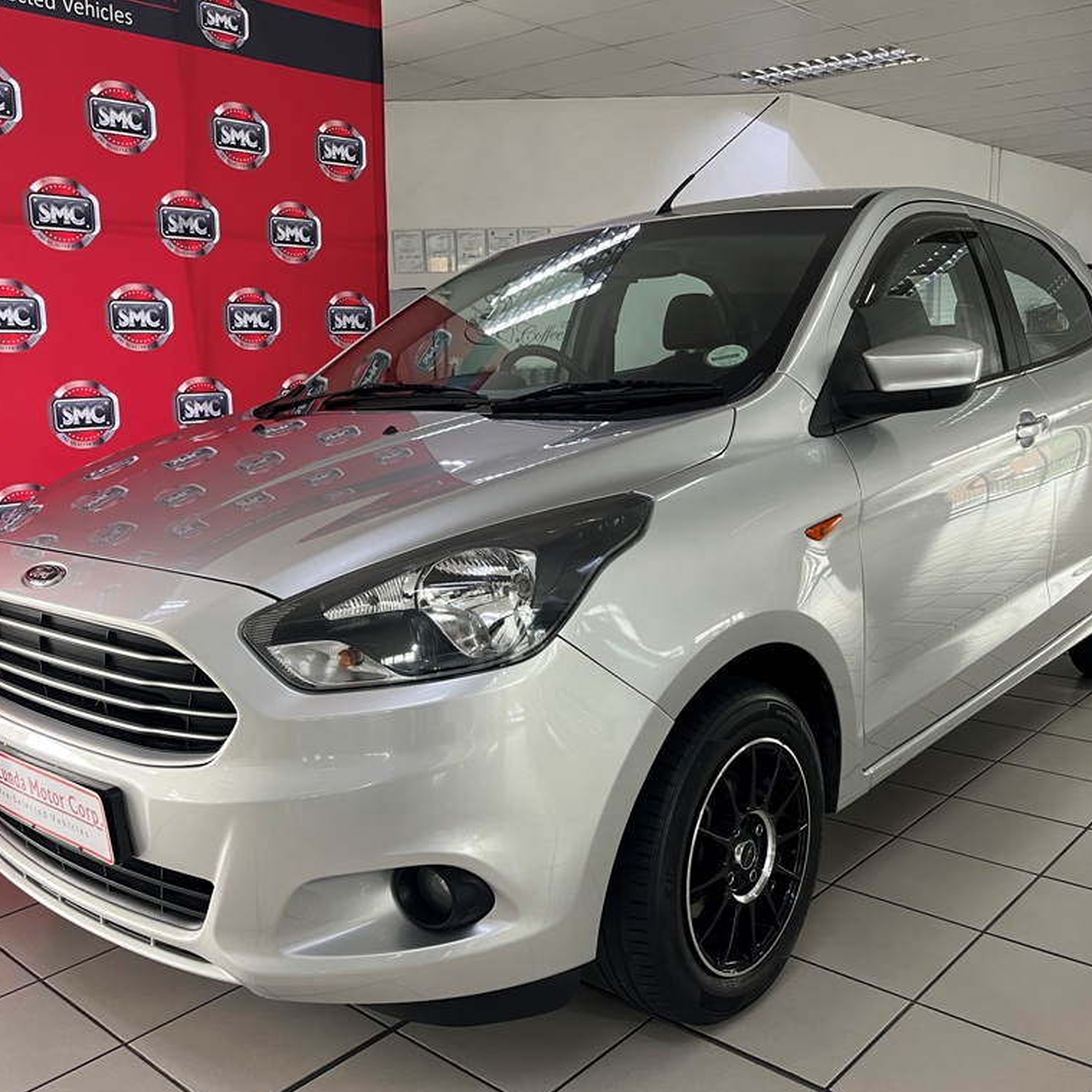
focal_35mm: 31
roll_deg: +1.4
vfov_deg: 52.5
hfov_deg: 52.5
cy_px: 550
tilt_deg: -10.7
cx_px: 509
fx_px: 1106
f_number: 1.6
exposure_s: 1/50
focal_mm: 5.1
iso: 80
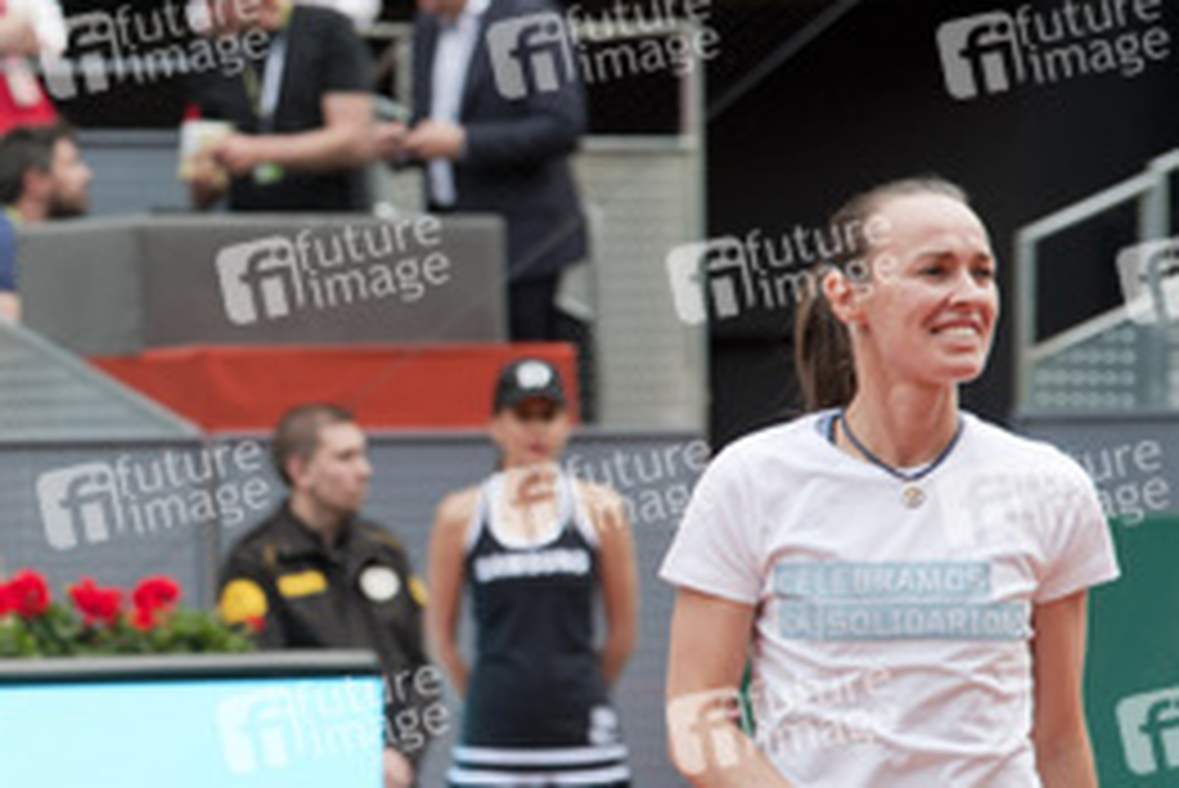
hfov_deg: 6.0
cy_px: 608
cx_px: 212
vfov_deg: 4.0
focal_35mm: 343
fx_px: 11239
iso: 640
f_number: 4.5
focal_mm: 200
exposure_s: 1/400
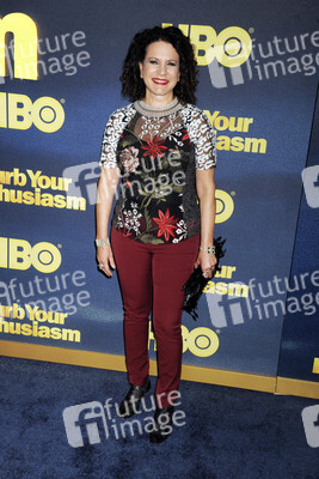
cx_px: 160
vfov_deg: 39.6
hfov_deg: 27.0
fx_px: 664
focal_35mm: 50
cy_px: 240
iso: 800
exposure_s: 1/250
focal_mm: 50
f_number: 5.6
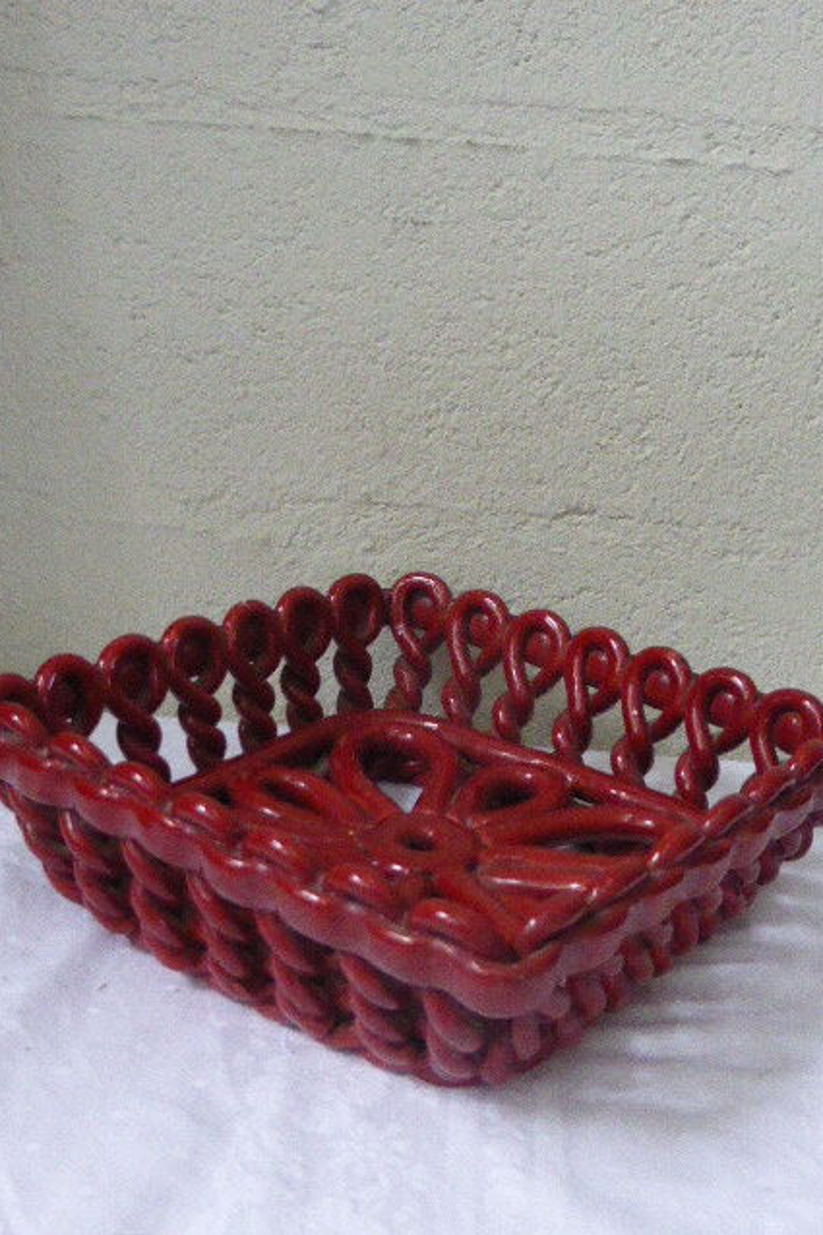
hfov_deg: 28.1
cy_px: 618
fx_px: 1647
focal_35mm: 48
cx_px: 426
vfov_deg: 41.1
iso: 1600
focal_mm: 7.9
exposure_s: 1/160
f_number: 4.1
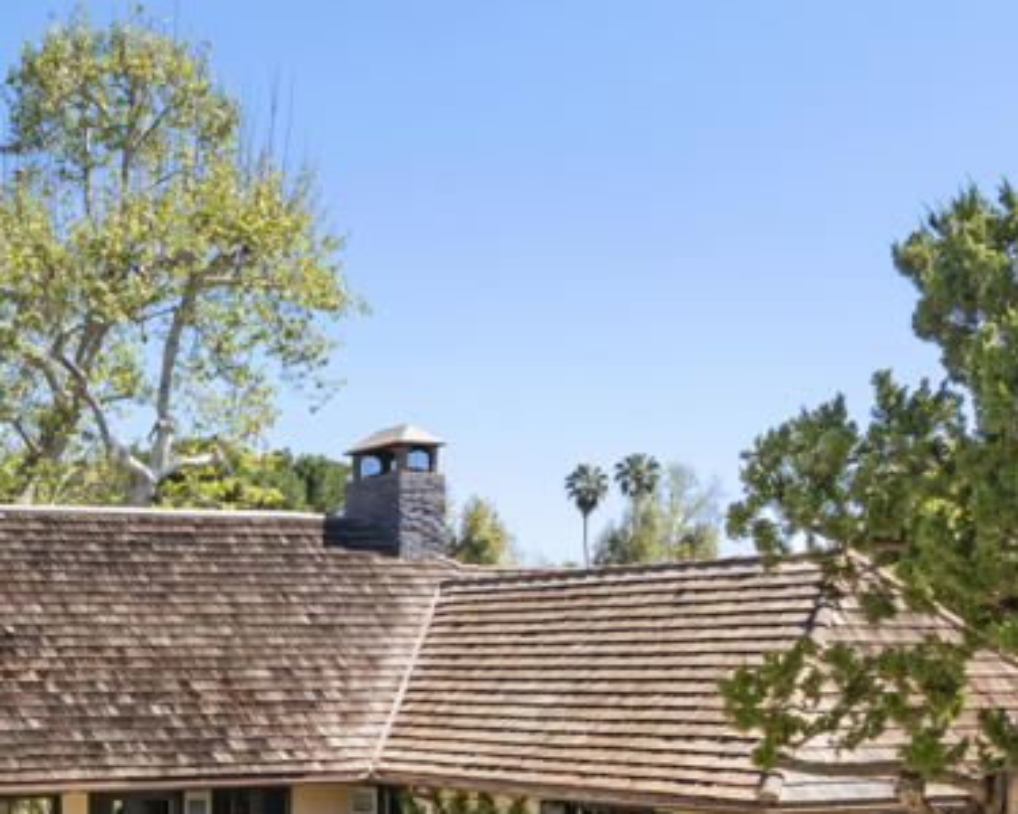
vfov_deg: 23.4
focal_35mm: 64
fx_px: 1928
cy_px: 691
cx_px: 43
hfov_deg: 28.1
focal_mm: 12.29
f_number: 2.8
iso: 100
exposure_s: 1/1600
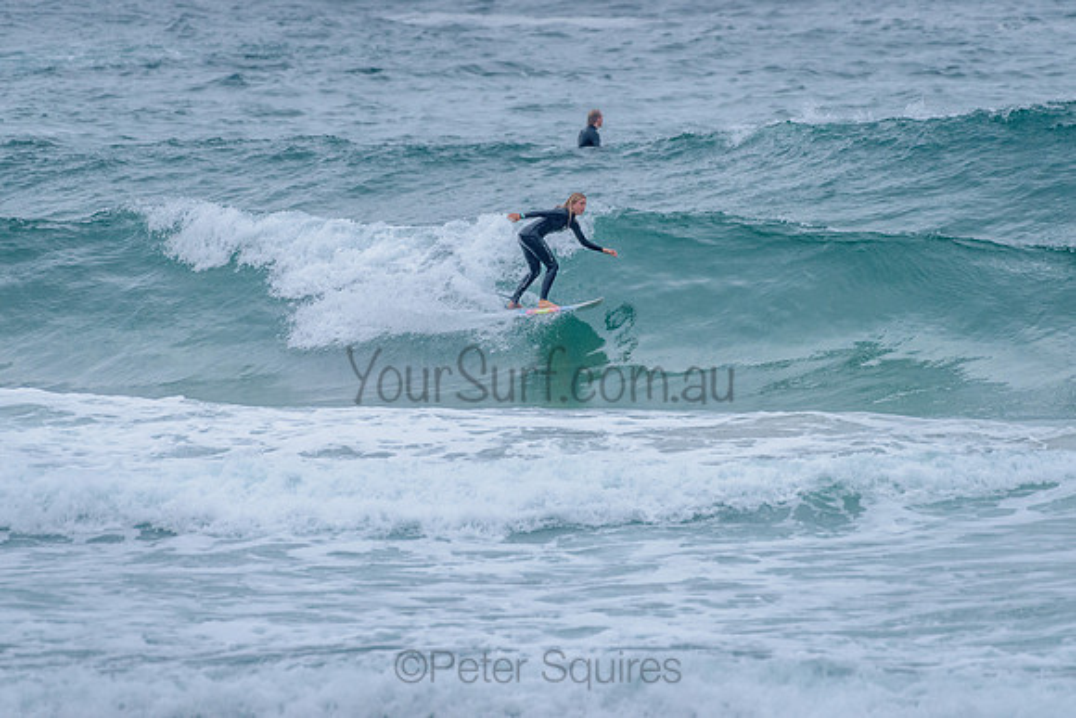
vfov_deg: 2.2
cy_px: 279
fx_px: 18319
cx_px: 540
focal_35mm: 613
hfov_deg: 3.4
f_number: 5.6
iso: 1400
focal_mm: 500
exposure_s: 1/2000
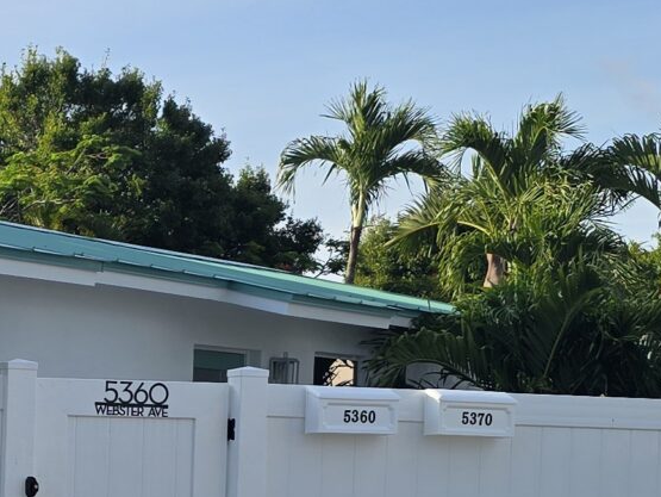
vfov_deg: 13.6
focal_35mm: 106
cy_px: 570
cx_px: -58
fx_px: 2025
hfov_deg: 17.9
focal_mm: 6.3
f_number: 1.7
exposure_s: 1/518
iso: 12
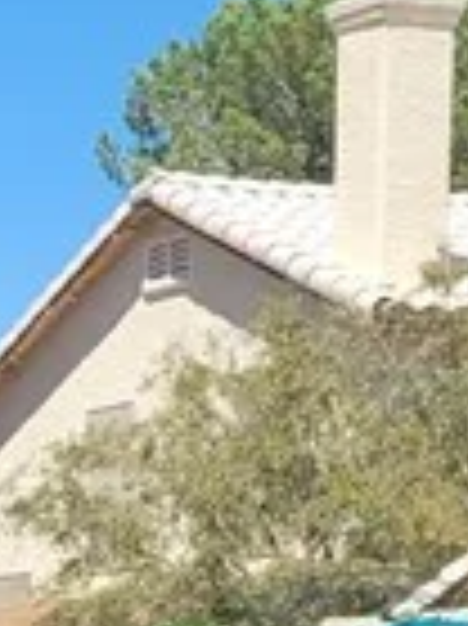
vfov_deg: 9.9
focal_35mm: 192
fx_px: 3466
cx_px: -225
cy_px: 1031
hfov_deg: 7.6
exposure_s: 1/2105
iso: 40
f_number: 1.8
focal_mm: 5.4
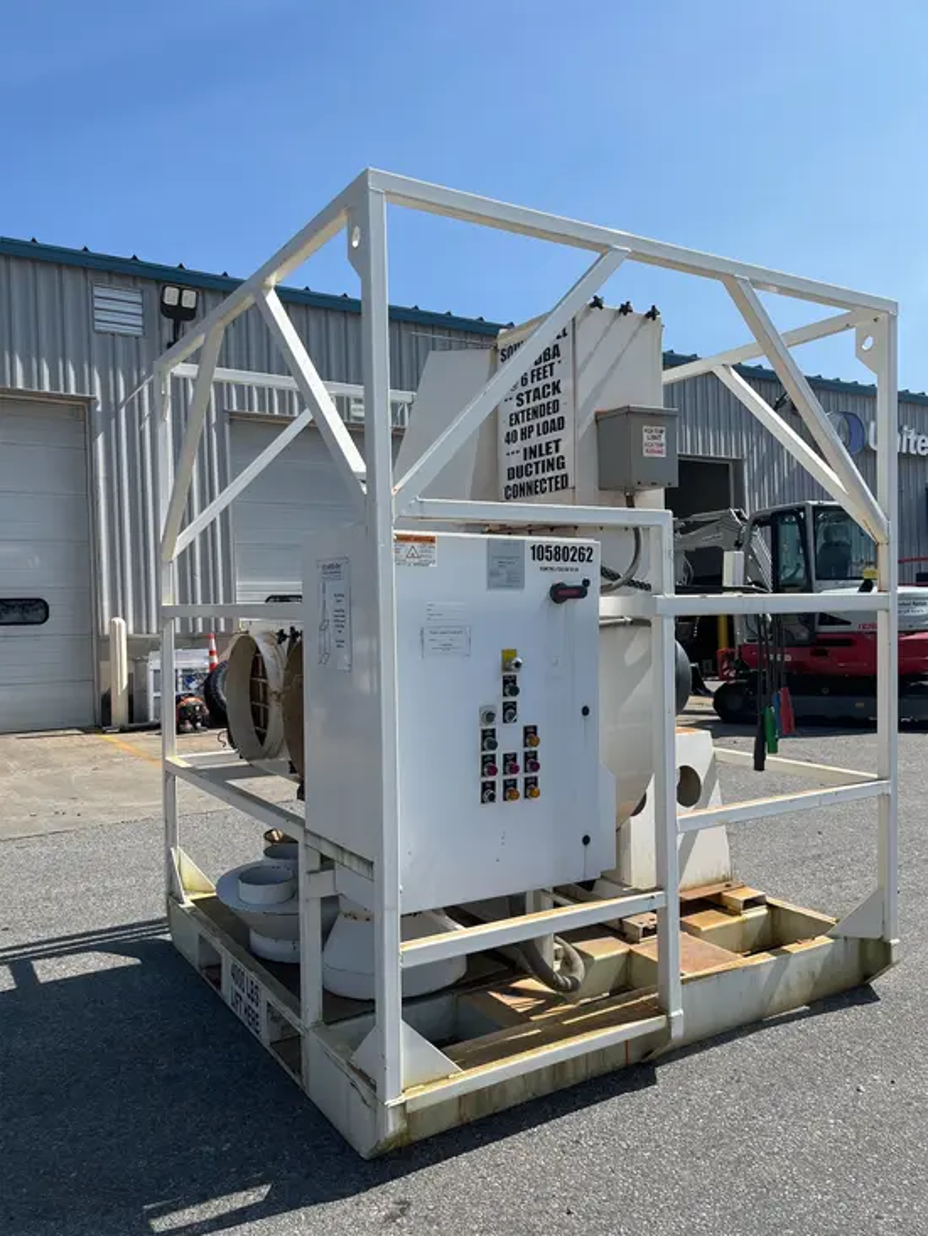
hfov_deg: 53.1
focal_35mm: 26
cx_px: 464
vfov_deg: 67.3
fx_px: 929
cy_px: 618
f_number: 1.6
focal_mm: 5.1
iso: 50
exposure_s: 1/4484
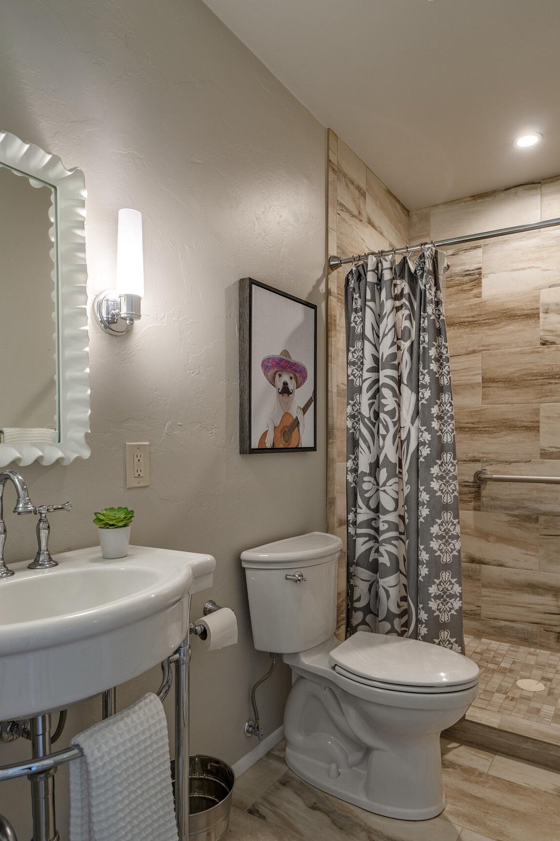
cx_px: 298
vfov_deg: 81.1
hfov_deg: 59.4
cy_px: 450
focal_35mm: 21
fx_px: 490
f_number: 7.1
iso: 200
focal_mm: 18
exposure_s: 1/80
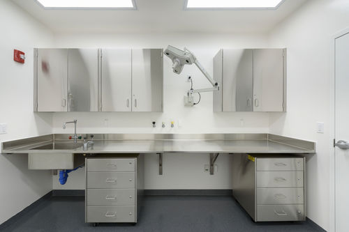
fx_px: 145
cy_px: 116
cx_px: 174
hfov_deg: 100.4
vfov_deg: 77.3
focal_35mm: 15
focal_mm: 15
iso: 100
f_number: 18
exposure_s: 1.3
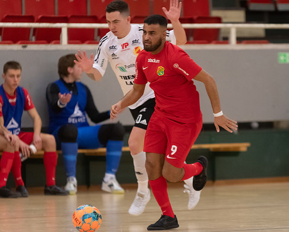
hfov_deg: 4.8
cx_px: 162
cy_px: 111
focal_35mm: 405
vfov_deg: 3.8
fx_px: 3467
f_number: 3.2
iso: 1400
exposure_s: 1/800
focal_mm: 200
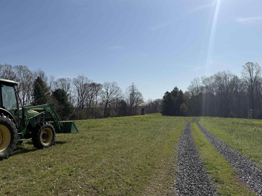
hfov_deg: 65.3
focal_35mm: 27
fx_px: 204
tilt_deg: +0.8
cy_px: 106
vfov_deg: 51.3
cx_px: 124
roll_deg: +1.7
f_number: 1.78
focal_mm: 6.76
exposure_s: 1/11905
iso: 80
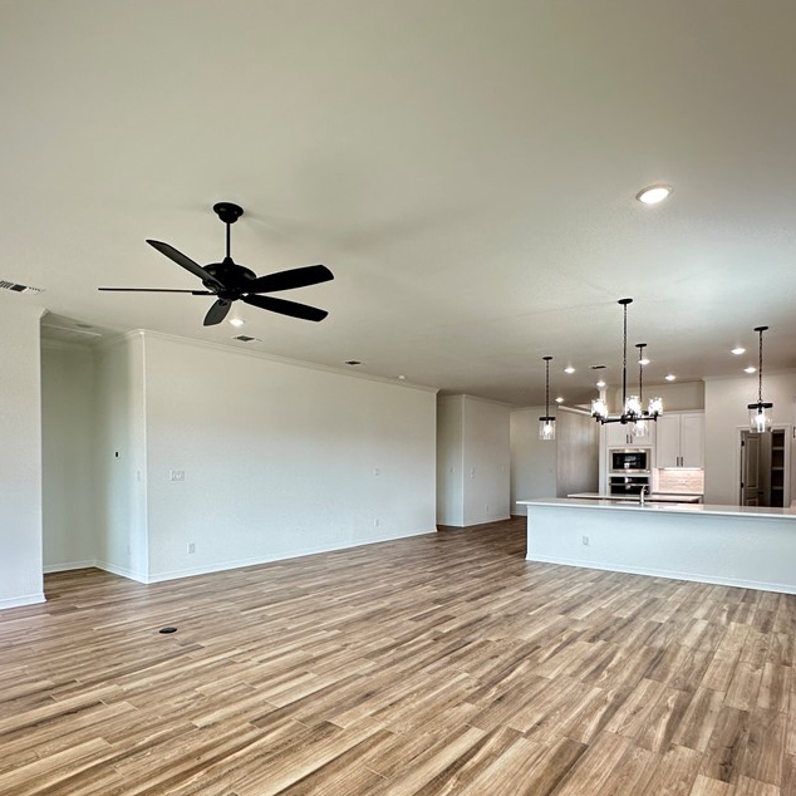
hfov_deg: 74.8
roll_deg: +0.0
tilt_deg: -0.7
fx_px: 520
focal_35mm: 20
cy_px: 475
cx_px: 375
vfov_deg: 74.1
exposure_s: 1/120
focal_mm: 2.22
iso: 200
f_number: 2.2
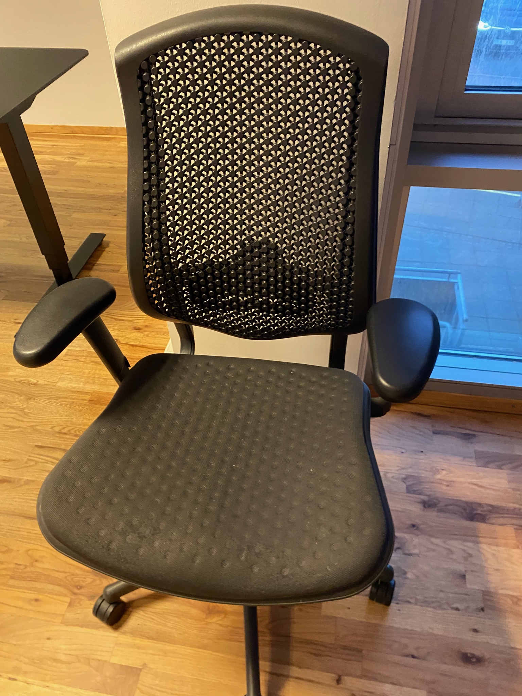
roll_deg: +1.4
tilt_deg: -42.3
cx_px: 261
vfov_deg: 67.3
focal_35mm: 26
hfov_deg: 53.1
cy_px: 348
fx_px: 523
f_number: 1.8
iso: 400
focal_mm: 4.25
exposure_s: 1/33
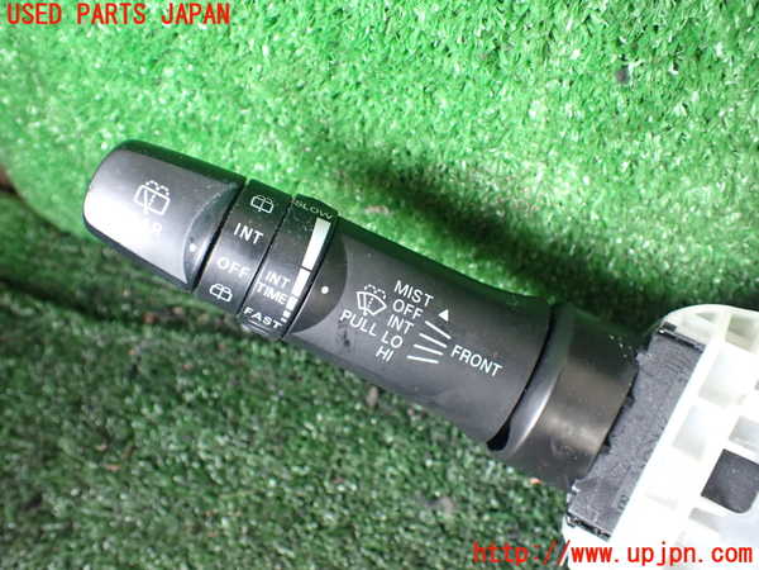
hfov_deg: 60.0
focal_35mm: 30
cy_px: 285
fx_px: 658
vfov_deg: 46.8
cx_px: 380
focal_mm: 5.4
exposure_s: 1/125
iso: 640
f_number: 2.3
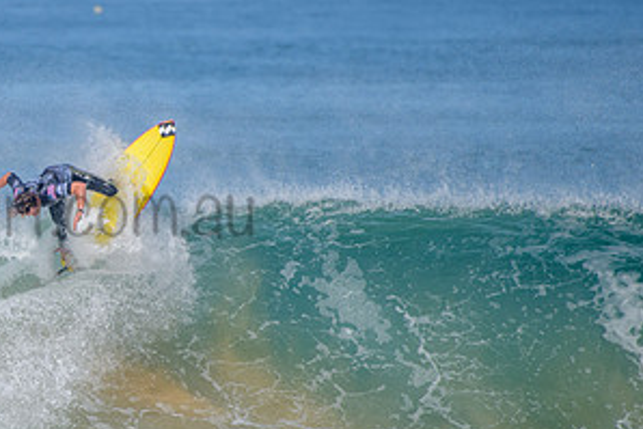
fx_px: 17369
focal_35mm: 972
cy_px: 186
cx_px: 26
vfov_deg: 1.4
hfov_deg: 2.1
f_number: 5.6
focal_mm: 500
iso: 160
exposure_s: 1/2000
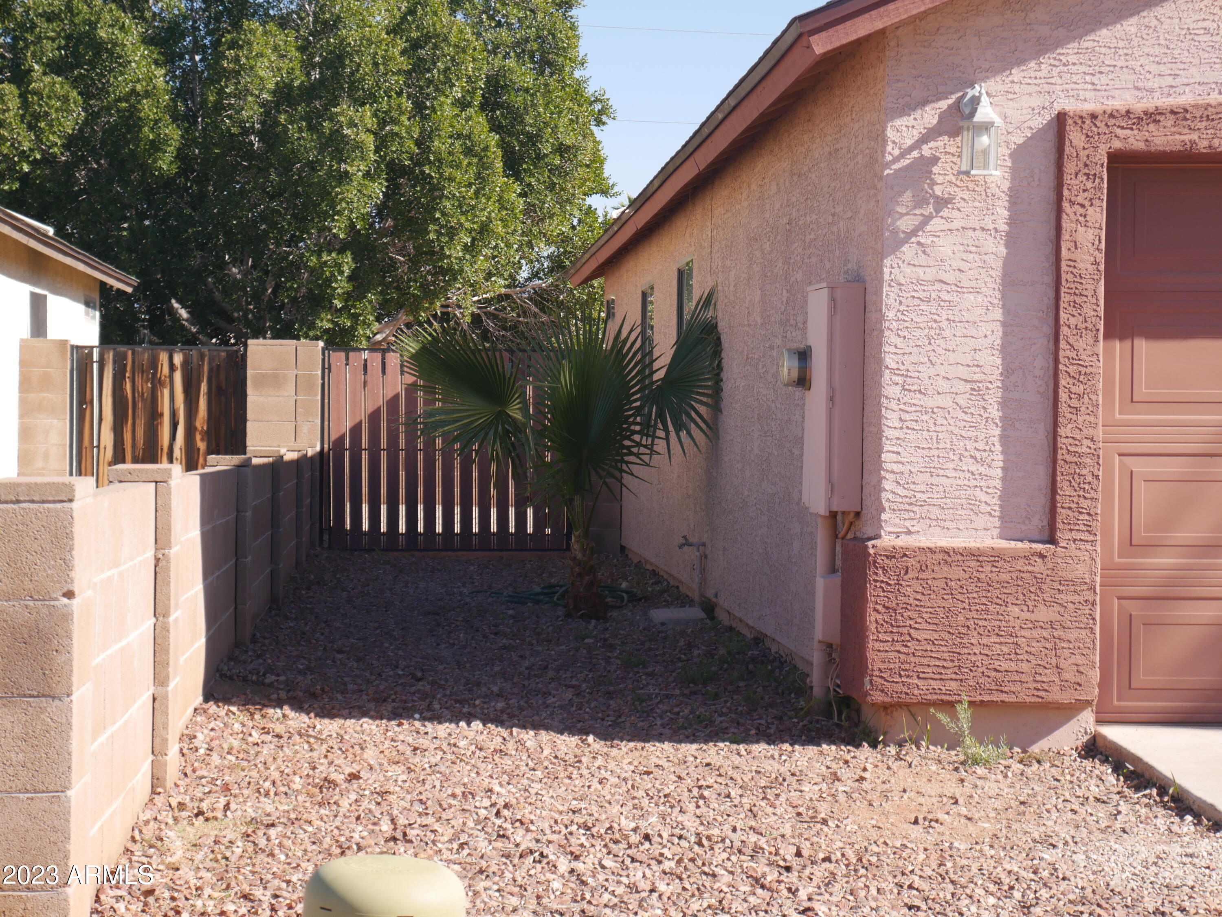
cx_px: 611
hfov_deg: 23.3
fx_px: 2966
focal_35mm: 84
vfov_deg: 17.6
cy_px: 458
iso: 200
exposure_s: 1/250
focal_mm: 42
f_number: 7.1
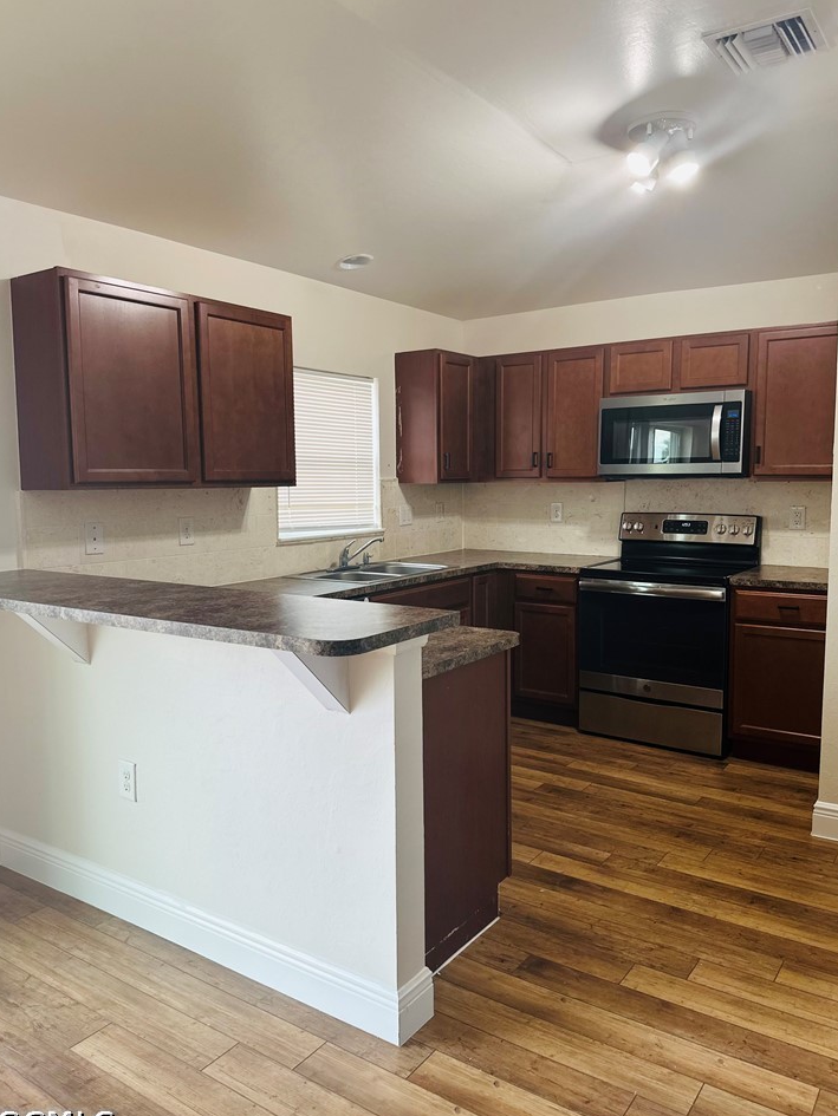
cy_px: 547
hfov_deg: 53.1
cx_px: 421
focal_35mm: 26
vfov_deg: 67.3
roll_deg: -0.9
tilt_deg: -4.6
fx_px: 839
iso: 125
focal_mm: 6.86
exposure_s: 1/120
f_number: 1.78
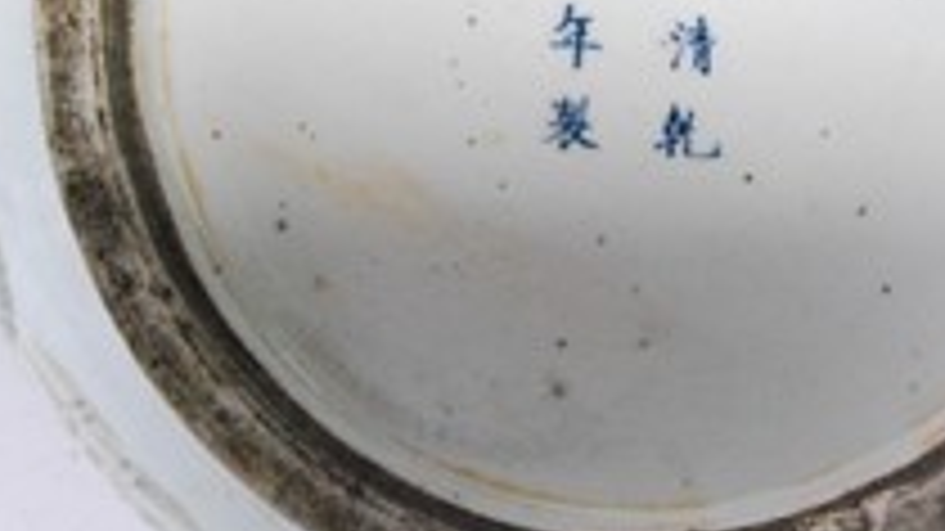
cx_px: 639
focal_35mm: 66
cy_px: 65
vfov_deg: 18.0
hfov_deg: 31.6
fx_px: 1653
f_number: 20
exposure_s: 1/125
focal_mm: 22
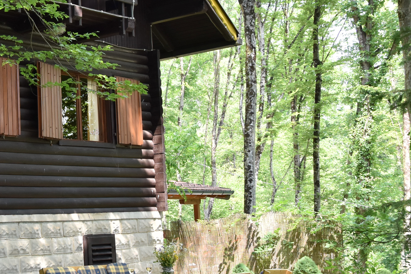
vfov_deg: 18.1
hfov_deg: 25.9
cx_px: 23
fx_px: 856
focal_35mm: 75
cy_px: 100
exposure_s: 1/200
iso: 400
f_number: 5.6
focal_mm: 22
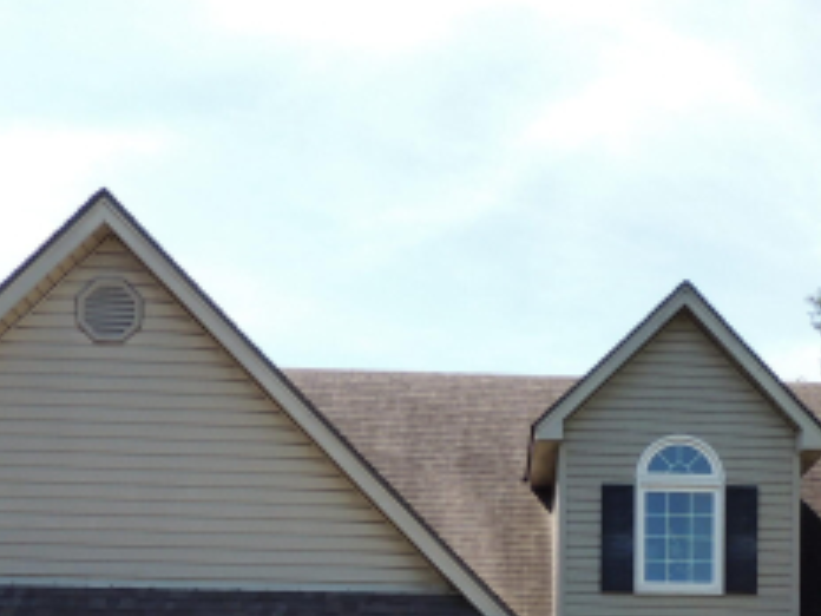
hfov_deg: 27.8
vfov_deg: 19.8
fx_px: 1636
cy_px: 765
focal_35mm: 69
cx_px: 600
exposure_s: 1/640
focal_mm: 4.3
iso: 100
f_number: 3
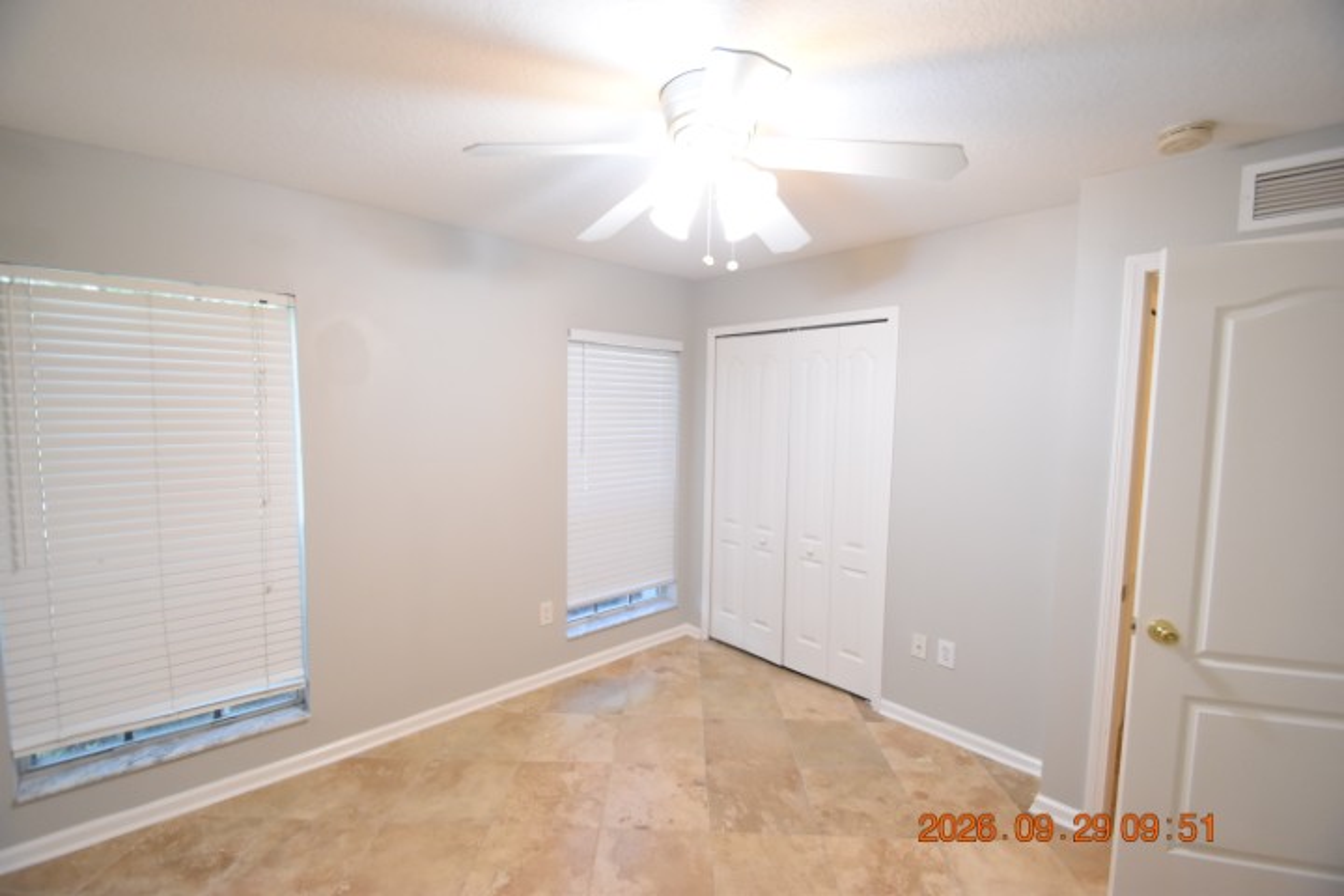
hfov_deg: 100.4
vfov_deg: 77.3
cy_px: 448
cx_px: 672
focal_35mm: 15
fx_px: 560
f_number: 3.5
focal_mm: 10
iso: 1400
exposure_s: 1/60
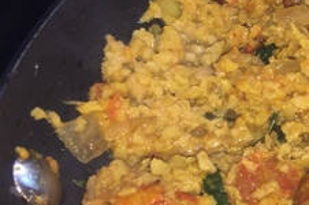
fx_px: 917
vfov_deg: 12.6
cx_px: 525
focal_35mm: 107
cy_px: 220
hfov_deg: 16.5
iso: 32
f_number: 2.2
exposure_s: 1/34
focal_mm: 4.15
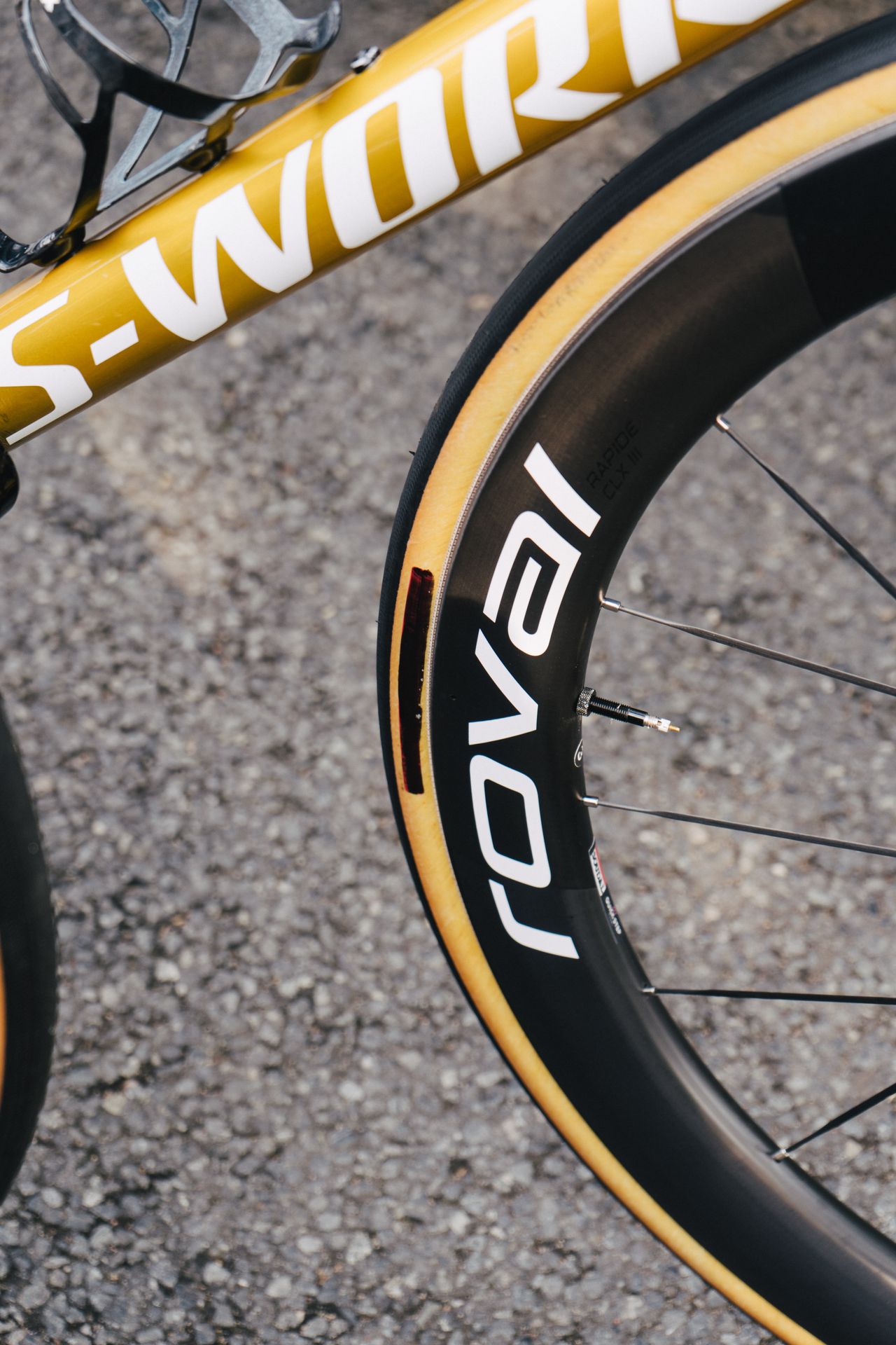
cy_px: 672
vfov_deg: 28.8
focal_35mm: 70
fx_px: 2613
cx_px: 448
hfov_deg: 19.5
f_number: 5.6
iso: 250
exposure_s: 1/80
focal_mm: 70
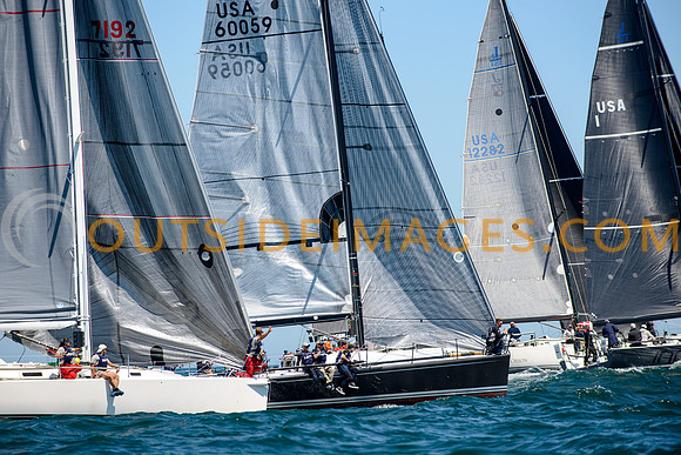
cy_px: 228
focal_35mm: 200
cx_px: 340
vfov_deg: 6.9
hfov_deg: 10.3
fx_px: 3784
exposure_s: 1/1600
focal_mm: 200
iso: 250
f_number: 5.6
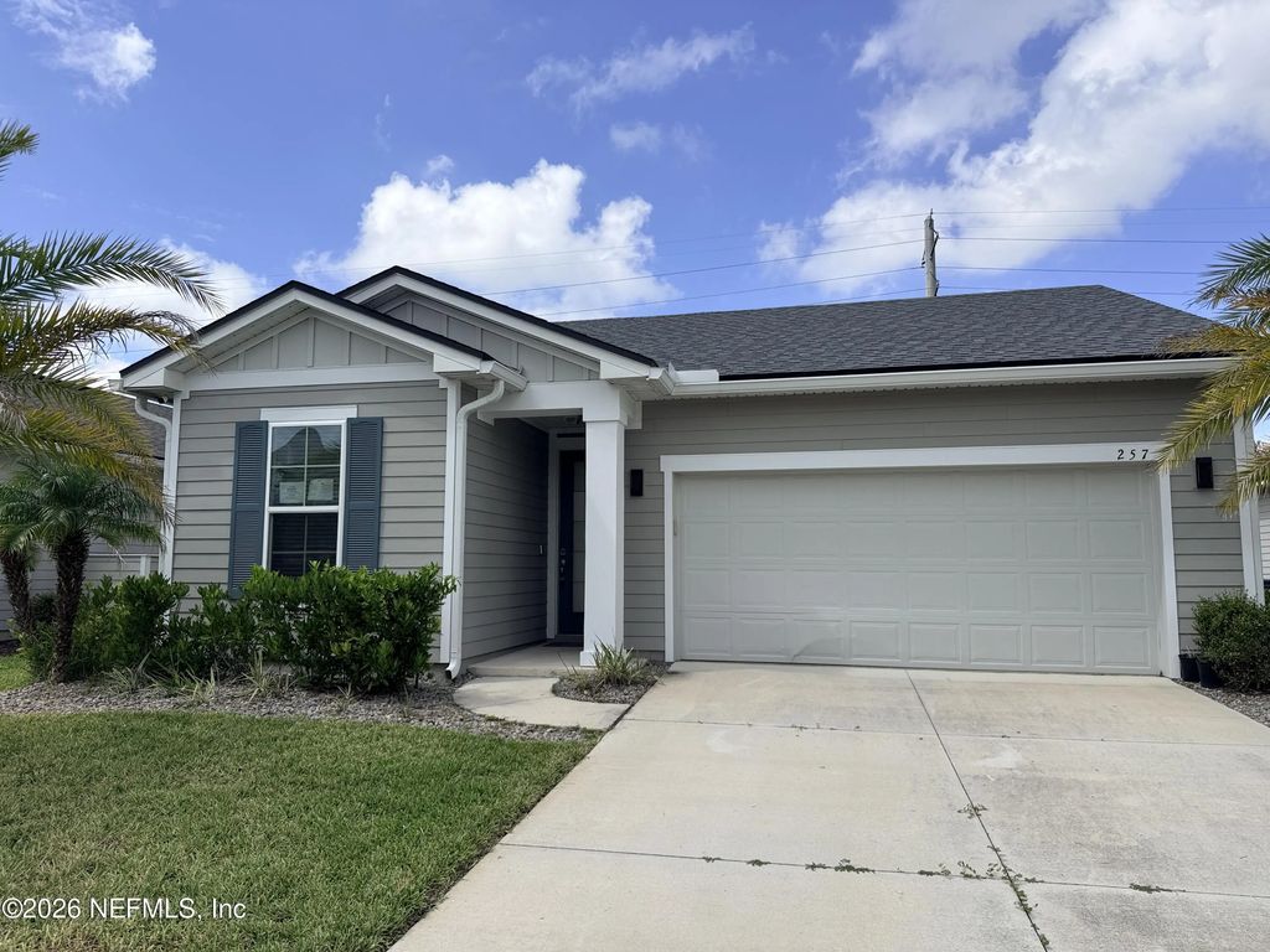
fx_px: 881
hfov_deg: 71.6
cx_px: 635
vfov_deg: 56.8
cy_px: 476
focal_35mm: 24
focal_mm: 6.76
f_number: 1.78
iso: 80
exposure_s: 1/5319
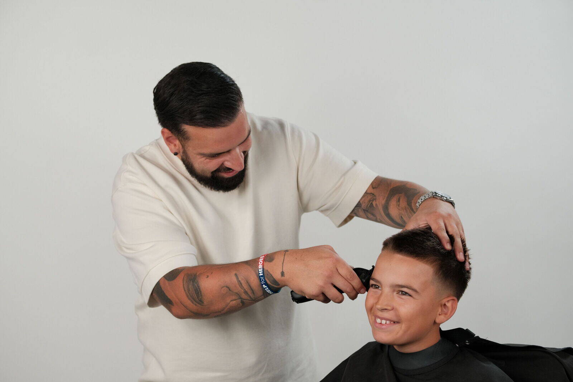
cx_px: 286
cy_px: 191
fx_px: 1193
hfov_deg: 27.0
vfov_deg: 18.2
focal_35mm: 75
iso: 1000
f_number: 4
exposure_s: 1/125
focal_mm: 50
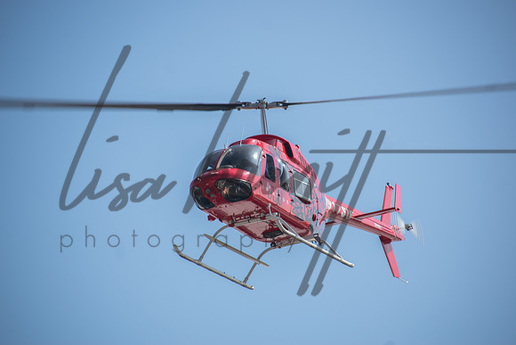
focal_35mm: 292
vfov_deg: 4.7
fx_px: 4193
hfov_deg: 7.0
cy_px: 172
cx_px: 258
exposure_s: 1/320
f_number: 5.3
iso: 100
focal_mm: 195
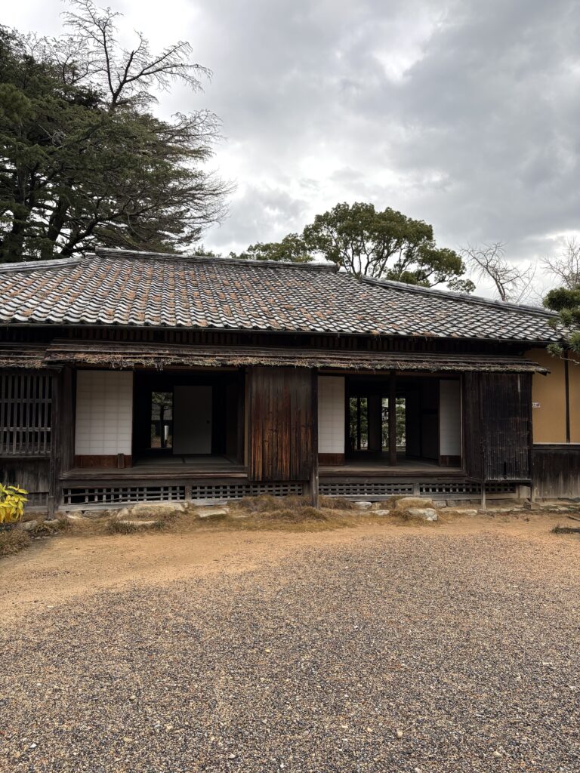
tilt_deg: +3.8
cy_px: 386
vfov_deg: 67.3
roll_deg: -0.7
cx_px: 290
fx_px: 581
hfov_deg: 53.1
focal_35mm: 26
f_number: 1.6
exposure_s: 1/259
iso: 64
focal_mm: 5.96
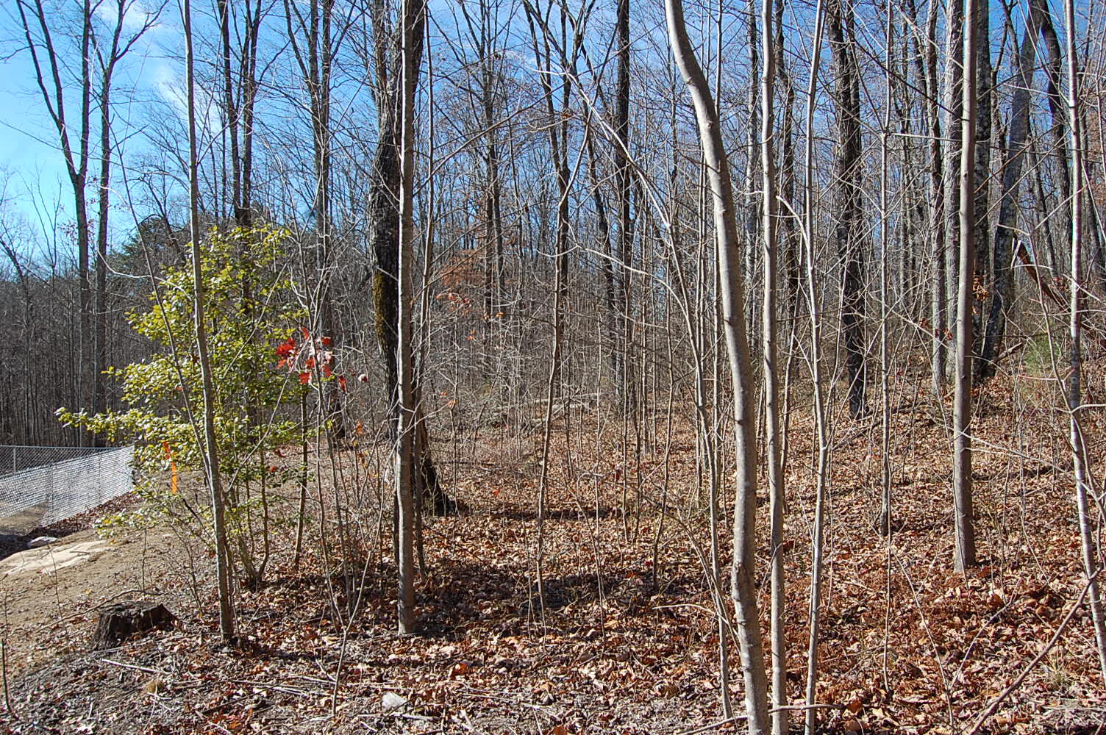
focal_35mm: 27
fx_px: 829
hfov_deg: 67.4
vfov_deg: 47.8
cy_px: 368
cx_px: 553
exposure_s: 1/250
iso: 200
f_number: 8
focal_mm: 18
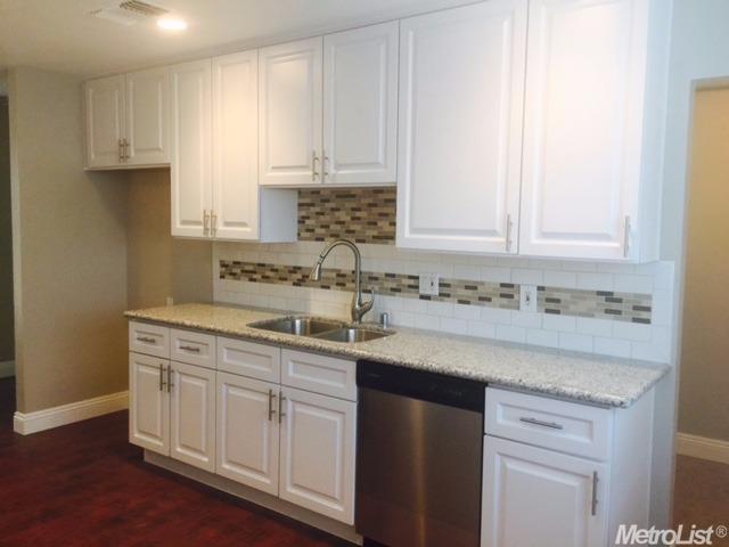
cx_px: 364
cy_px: 274
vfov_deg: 48.2
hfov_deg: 61.7
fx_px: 611
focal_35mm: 29
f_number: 2.2
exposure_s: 1/30
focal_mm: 4.15
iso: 50
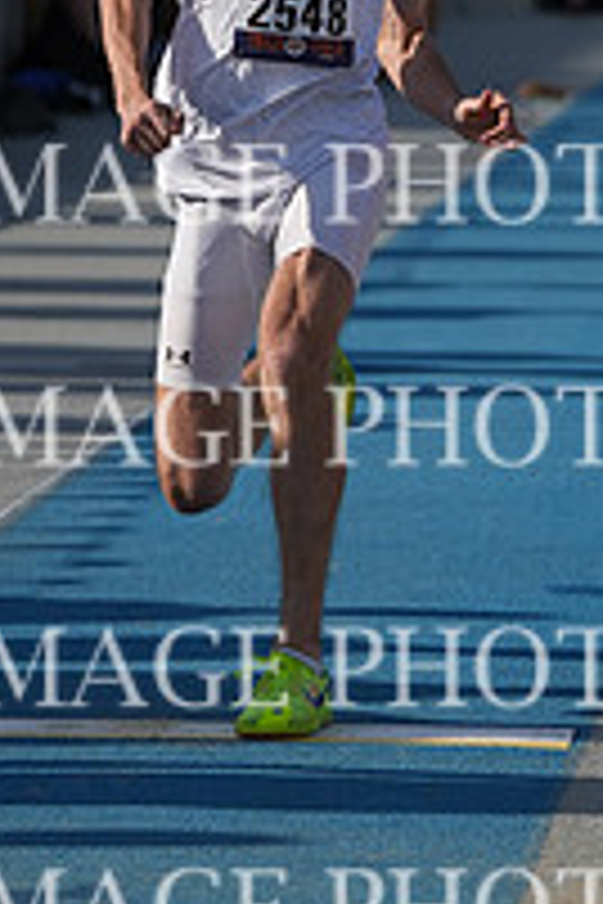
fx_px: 10275
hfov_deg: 3.4
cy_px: 63
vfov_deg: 5.0
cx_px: 295
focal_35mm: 409
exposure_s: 1/8000
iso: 400
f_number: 4
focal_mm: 142
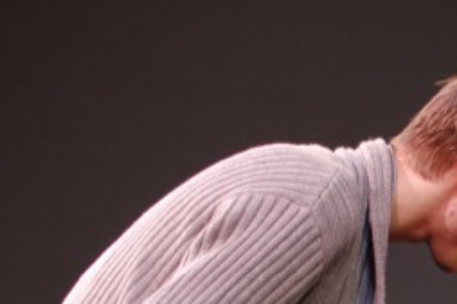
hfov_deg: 15.2
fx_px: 1678
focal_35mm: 132
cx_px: 466
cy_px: 375
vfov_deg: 10.2
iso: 800
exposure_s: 1/50
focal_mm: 35
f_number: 3.5
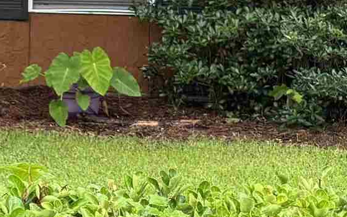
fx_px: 1324
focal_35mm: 140
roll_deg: -0.4
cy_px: -83
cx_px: -499
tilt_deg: -1.8
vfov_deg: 9.2
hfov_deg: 11.9
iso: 125
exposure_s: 1/121
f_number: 1.78
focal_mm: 6.76
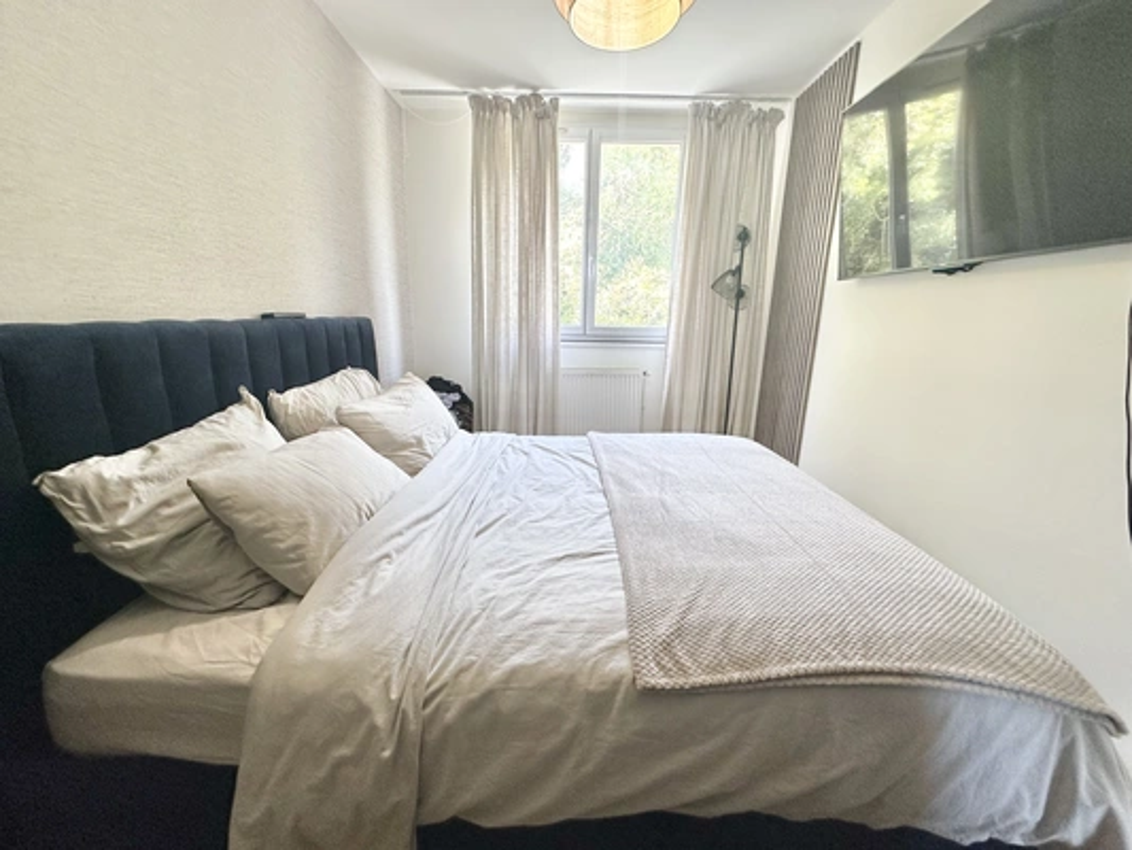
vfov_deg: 85.7
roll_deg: -1.5
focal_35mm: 14
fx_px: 458
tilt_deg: -13.4
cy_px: 425
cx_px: 566
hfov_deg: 102.1
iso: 160
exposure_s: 1/100
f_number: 2.2
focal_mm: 2.22
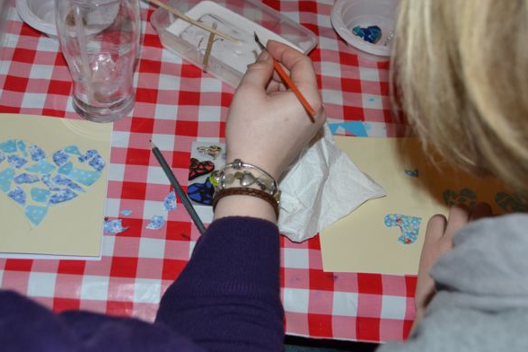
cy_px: 184
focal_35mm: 49
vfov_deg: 27.5
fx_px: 719
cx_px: 268
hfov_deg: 40.3
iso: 1400
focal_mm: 30
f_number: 4.5
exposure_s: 1/60
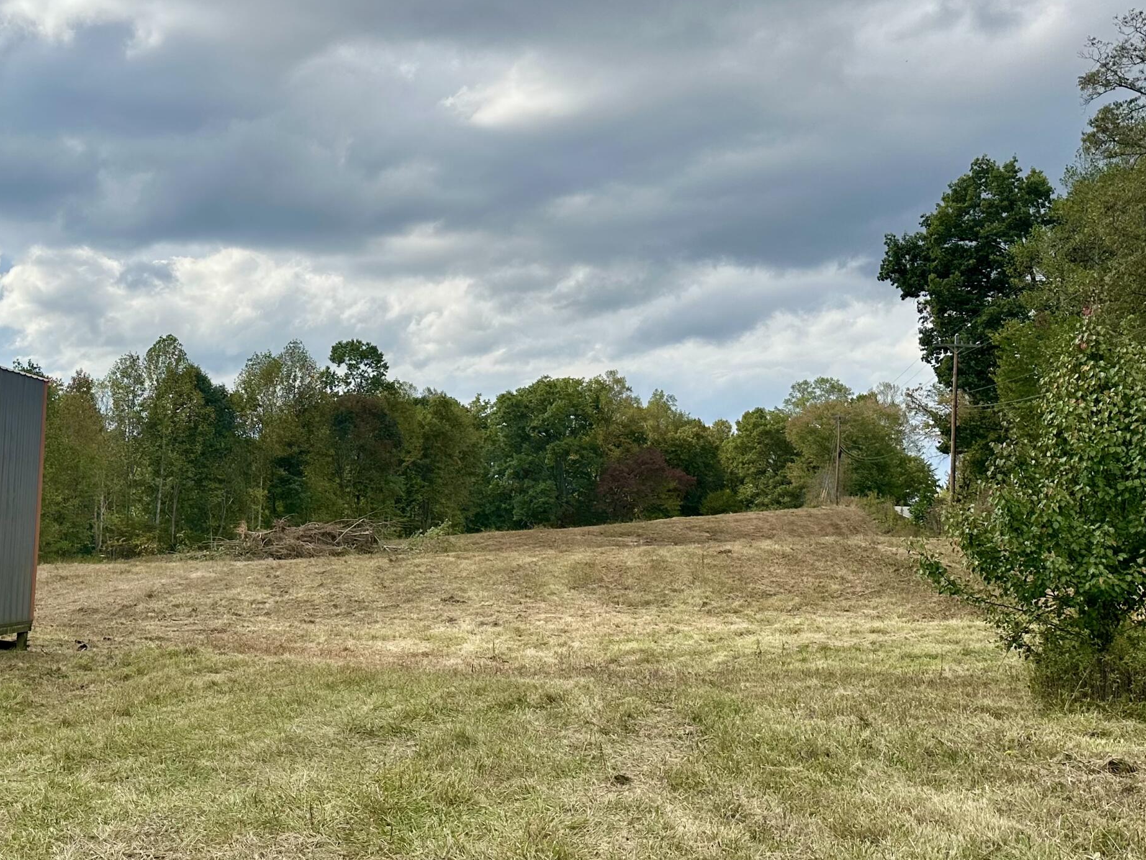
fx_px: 1291
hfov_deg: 46.4
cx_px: 312
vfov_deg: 36.8
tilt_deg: +4.8
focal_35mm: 39
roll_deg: -1.1
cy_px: 478
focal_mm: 6.86
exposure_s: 1/6211
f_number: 1.78
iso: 80
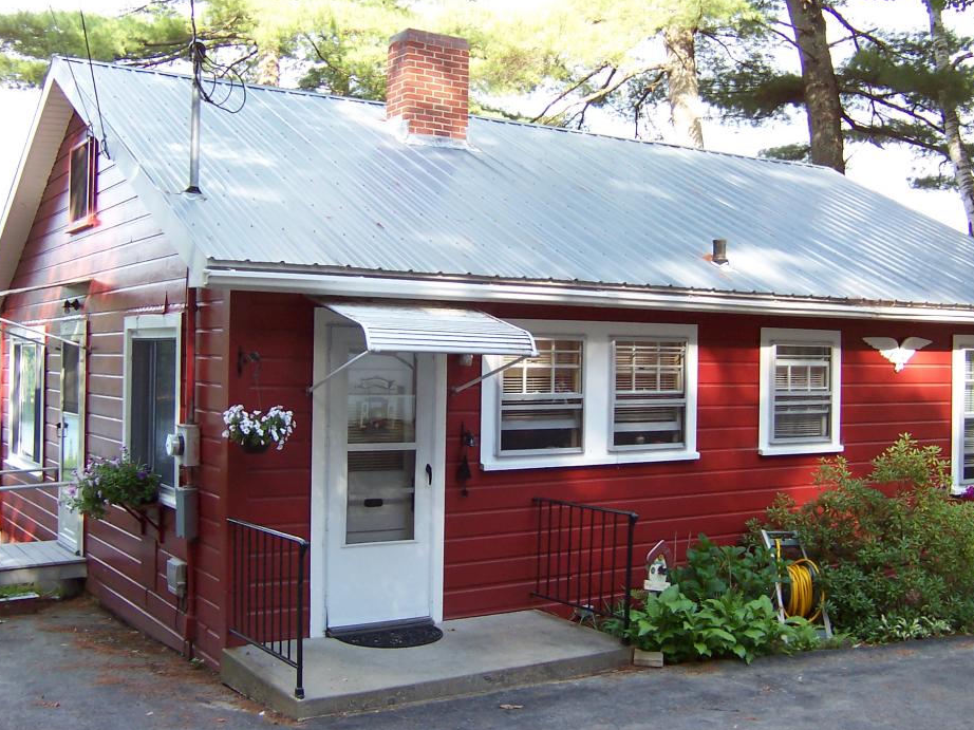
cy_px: 329
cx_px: 500
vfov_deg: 35.9
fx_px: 1125
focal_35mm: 40
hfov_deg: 46.8
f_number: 2.8
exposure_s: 1/90
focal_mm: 5.6
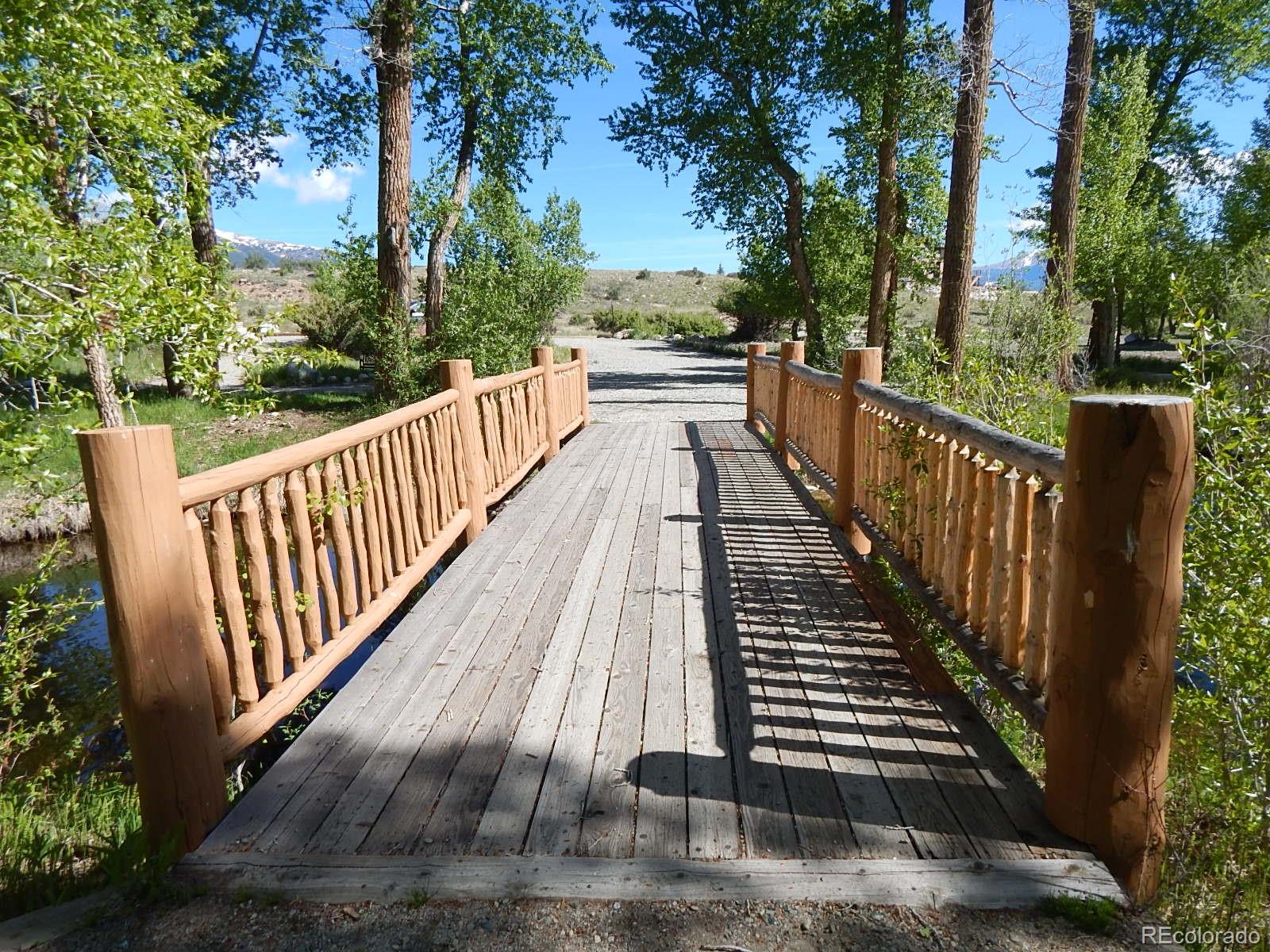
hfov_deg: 76.4
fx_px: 807
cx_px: 635
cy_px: 476
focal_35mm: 22
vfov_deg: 61.1
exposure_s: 1/1500
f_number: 3
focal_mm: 4
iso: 125
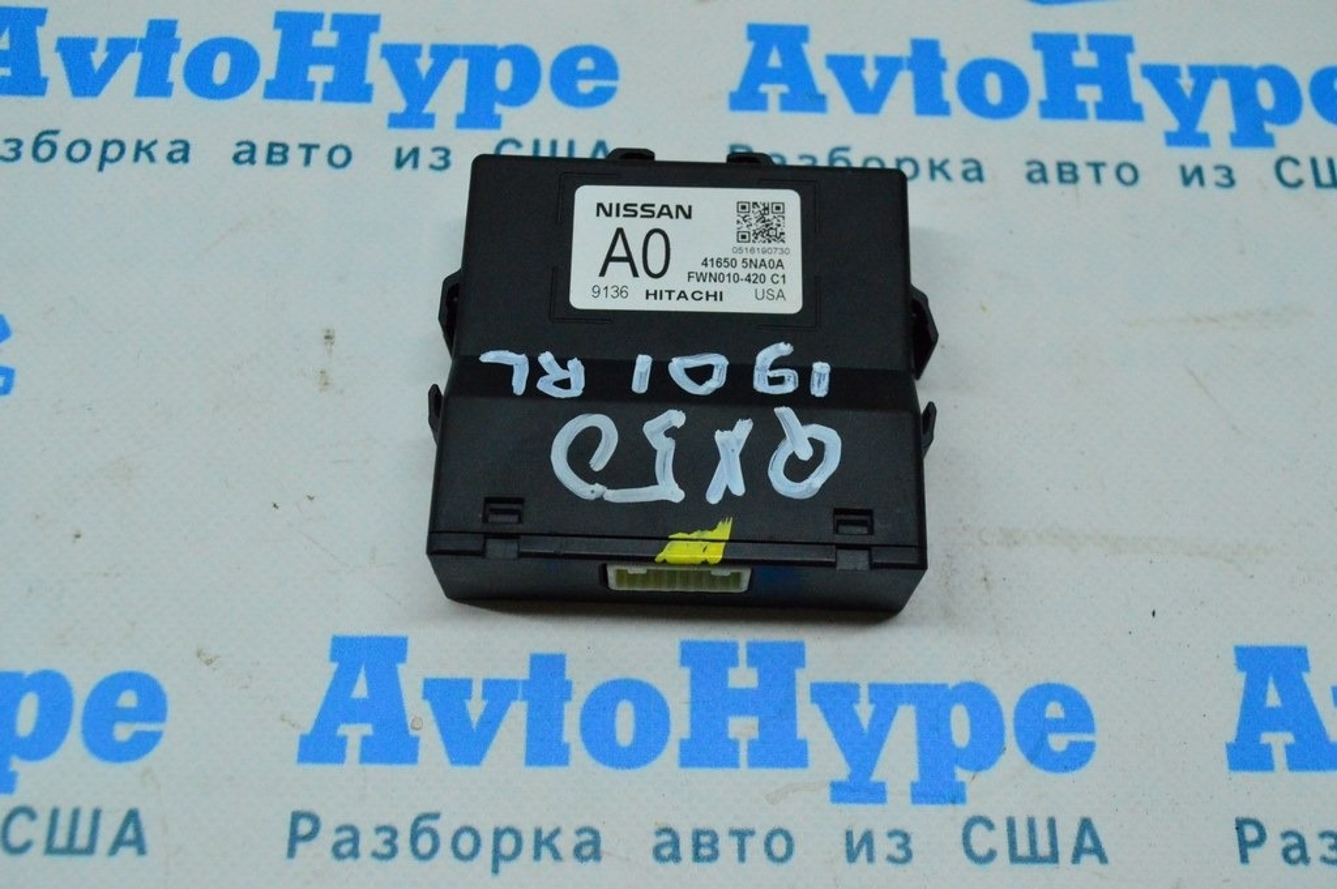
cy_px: 444
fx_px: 1447
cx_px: 668
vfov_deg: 34.2
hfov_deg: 49.6
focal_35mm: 39
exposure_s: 1/800
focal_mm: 26
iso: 6400
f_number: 6.3
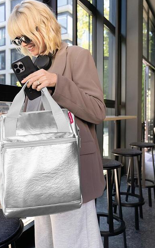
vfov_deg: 56.7
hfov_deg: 37.1
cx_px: 59
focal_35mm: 34
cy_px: 126
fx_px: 230
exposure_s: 1/500
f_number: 5
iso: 3200
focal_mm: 24
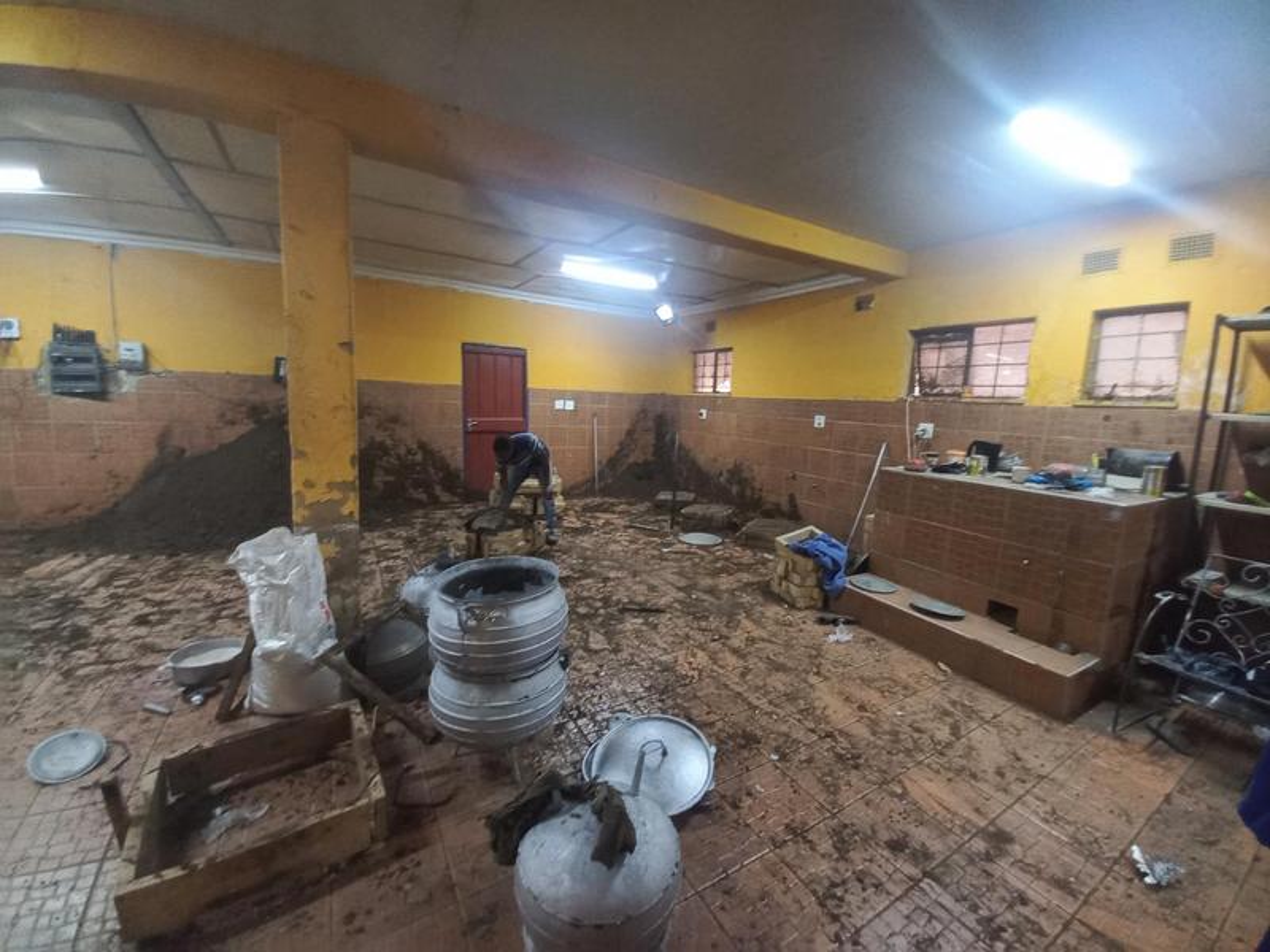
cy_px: 476
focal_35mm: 13
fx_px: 477
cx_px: 635
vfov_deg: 89.9
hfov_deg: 106.2
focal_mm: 1.42
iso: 200
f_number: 2.2
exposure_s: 1/17
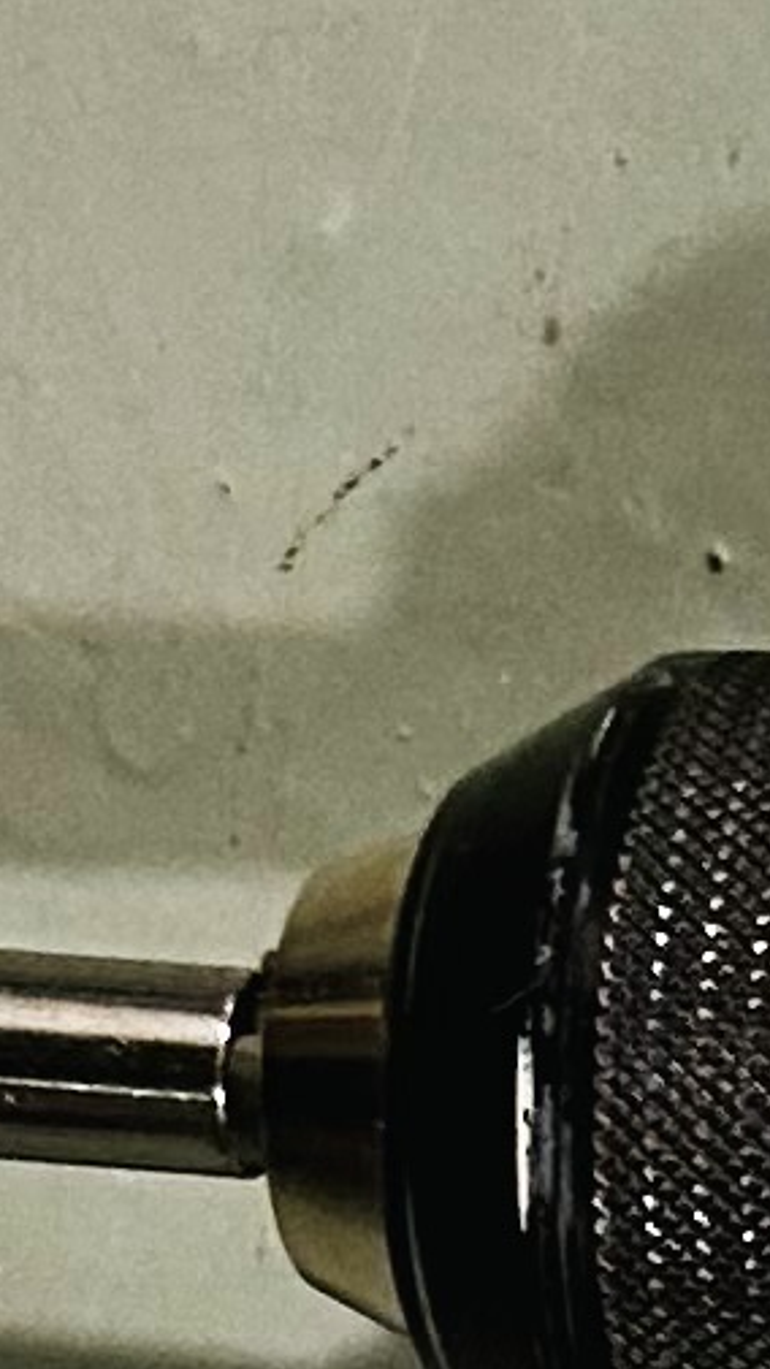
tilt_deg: -87.0
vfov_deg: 9.0
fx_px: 8205
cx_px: 2128
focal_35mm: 226
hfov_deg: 5.1
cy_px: 2635
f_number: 1.5
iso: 320
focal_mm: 5.7
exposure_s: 1/60
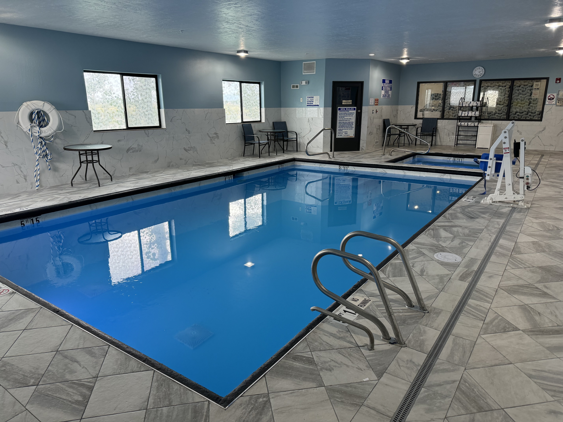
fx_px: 390
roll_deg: +0.3
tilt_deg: -16.5
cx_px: 282
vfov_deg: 56.8
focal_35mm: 24
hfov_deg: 71.6
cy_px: 211
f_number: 1.78
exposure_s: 1/120
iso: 160
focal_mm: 6.76
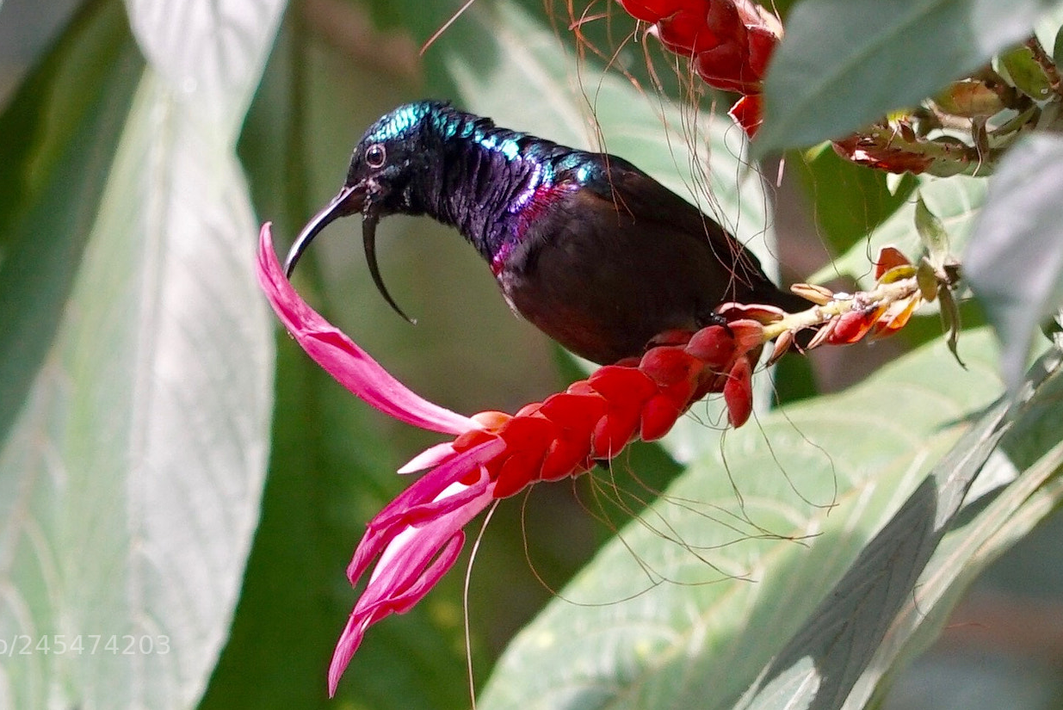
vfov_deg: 4.4
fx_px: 9188
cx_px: 409
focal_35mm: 311
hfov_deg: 6.6
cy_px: 253
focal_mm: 240
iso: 1000
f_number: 6.3
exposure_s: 1/250
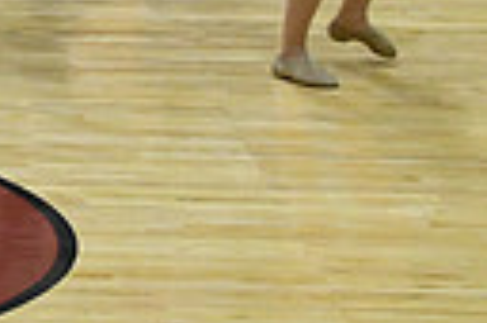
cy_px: -222
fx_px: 6607
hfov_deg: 4.2
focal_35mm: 489
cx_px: -609
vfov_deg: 2.8
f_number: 4
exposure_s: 1/500
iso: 5000
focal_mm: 72
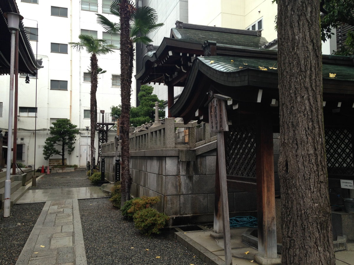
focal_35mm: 33
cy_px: 132
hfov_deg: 55.4
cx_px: 177
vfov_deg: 42.9
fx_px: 337
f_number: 2.4
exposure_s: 1/120
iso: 64
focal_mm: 4.12
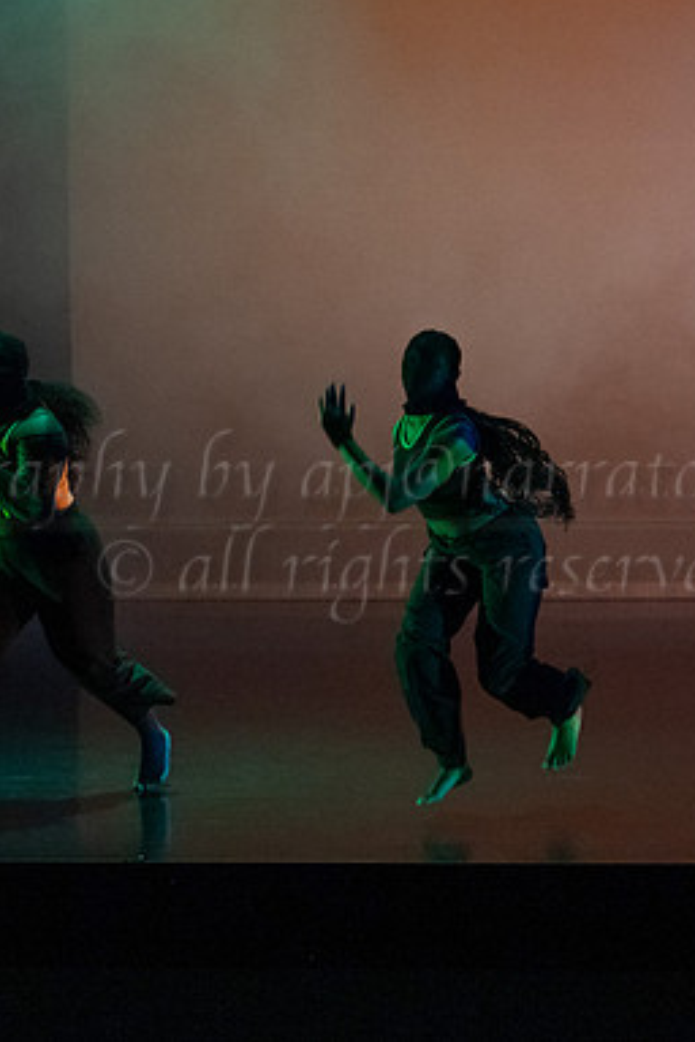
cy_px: 495
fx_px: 3620
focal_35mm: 125
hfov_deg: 10.9
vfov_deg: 16.4
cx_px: 544
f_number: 3.2
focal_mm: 67
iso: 4000
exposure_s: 1/200
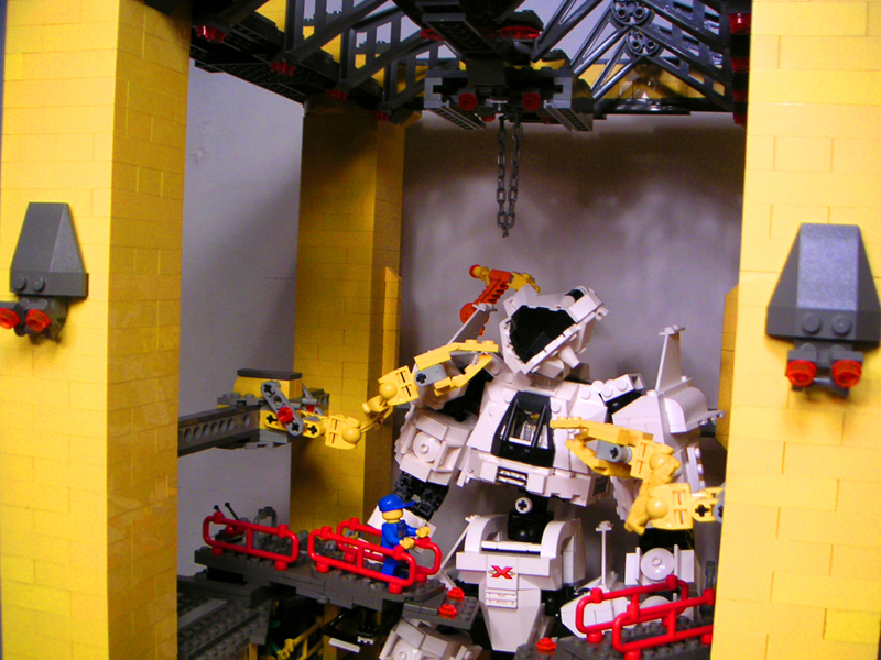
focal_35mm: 37
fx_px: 942
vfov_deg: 38.7
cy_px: 330
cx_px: 440
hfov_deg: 50.1
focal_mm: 5.7
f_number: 2.8
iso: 50
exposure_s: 1/45
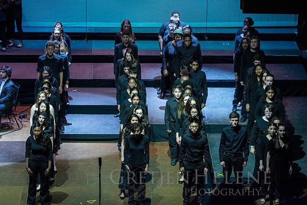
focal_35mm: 153
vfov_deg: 9.0
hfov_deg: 13.4
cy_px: 102
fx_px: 1307
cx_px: 154
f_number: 6.3
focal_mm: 100
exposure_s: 1/160
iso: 2000
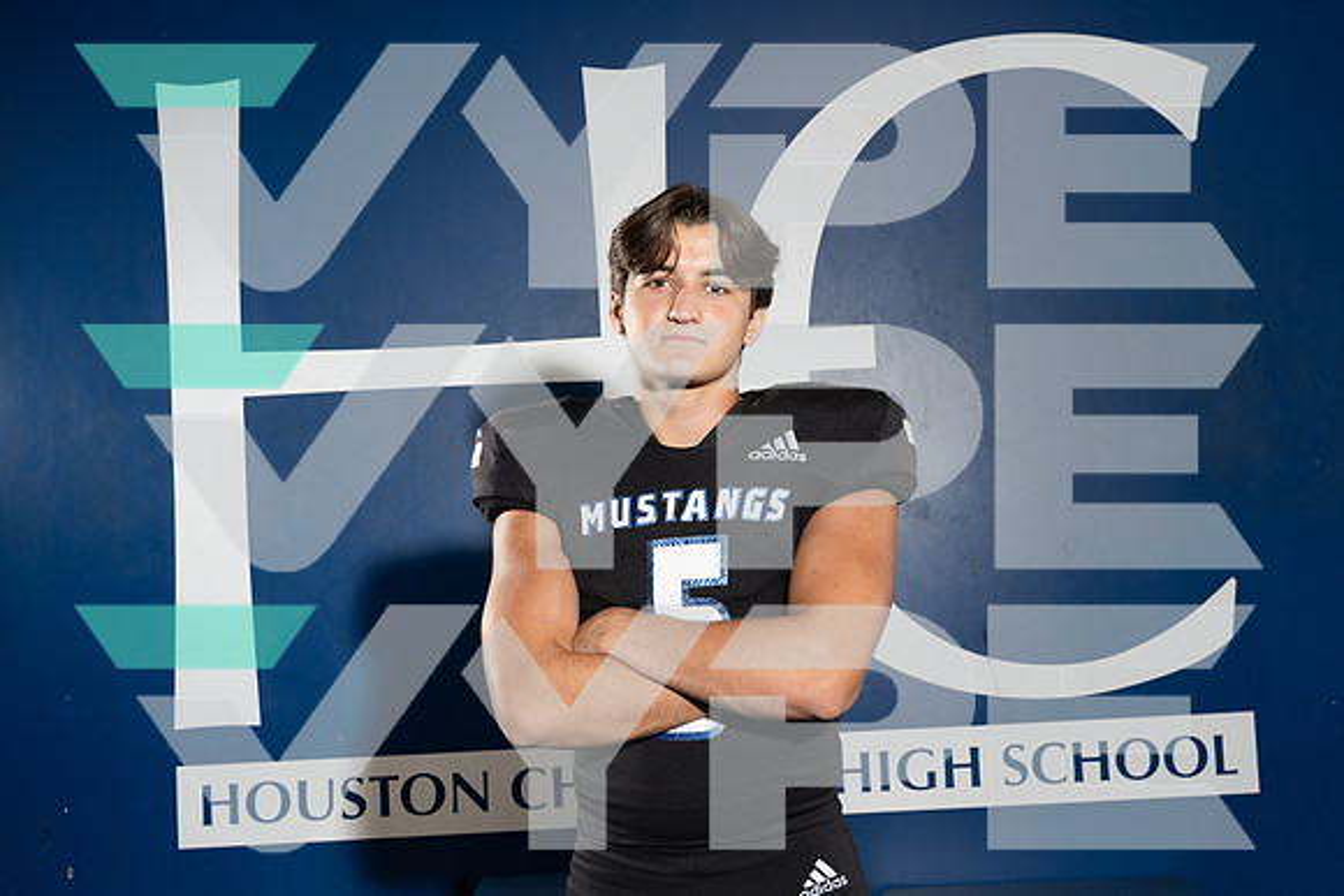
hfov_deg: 47.4
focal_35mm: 41
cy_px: 448
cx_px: 672
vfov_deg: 32.6
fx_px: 1531
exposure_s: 1/250
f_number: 8
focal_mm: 41
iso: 800
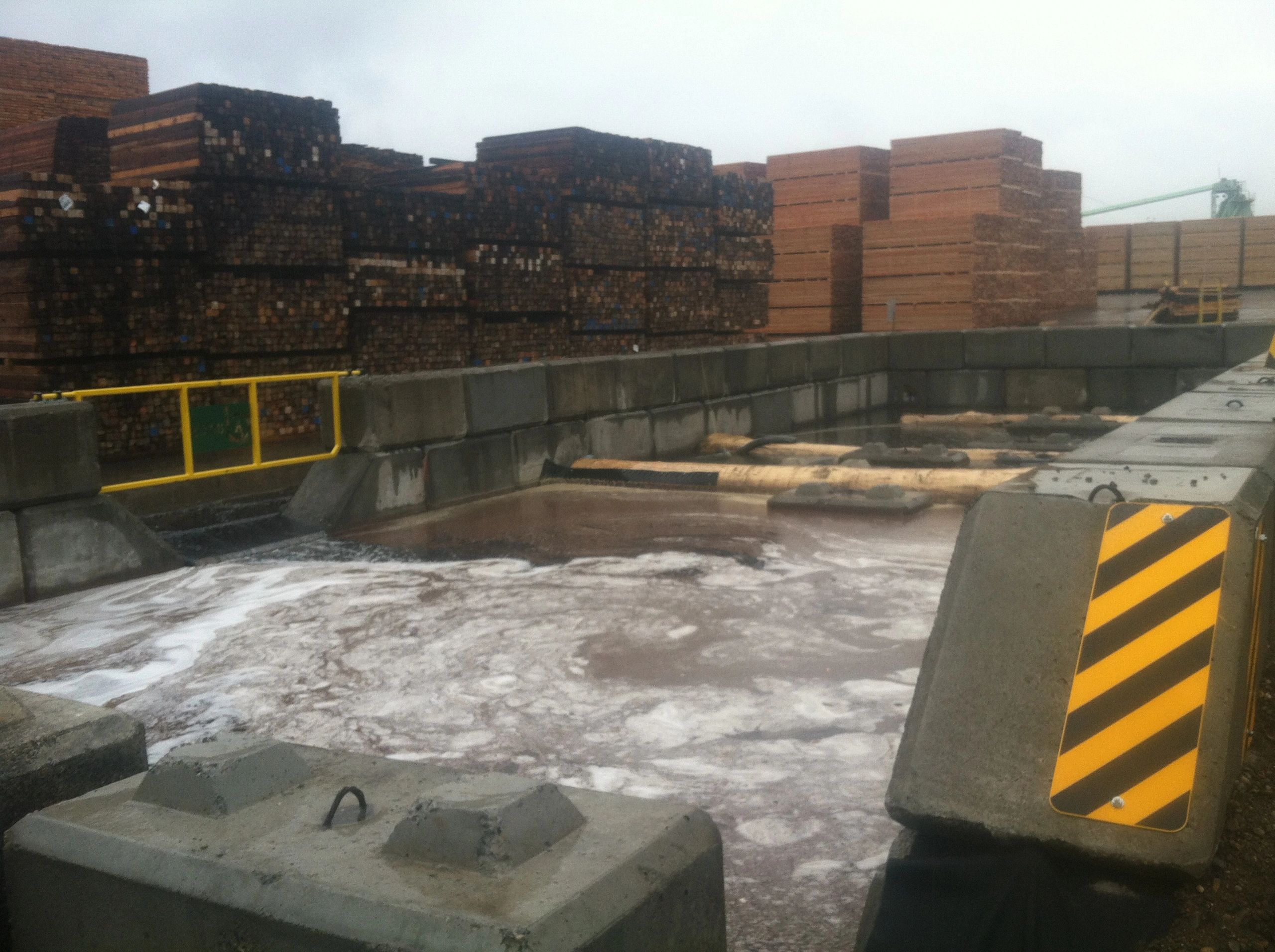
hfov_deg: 52.7
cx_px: 638
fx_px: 1287
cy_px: 476
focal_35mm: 35
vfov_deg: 40.6
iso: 100
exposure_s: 1/120
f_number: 2.8
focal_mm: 3.85
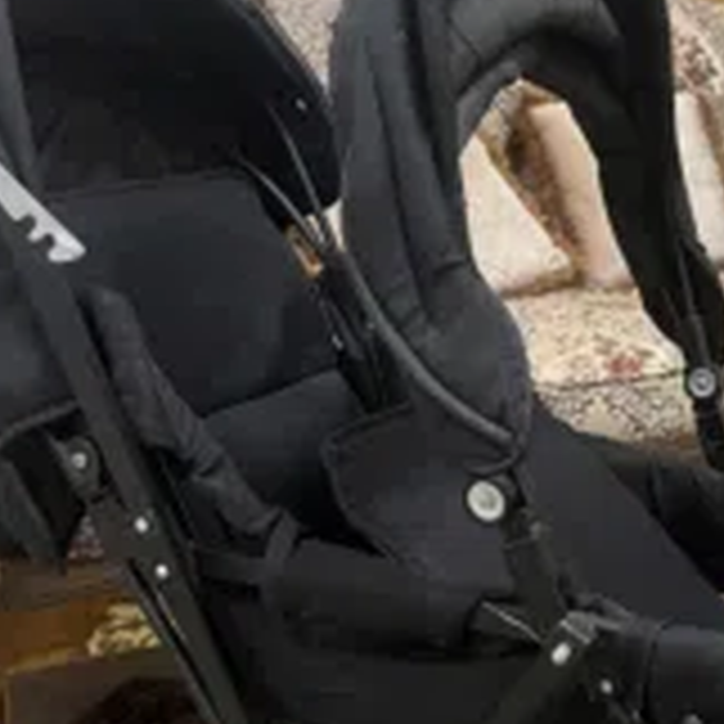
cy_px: 576
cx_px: 634
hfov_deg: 29.0
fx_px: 1349
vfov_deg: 29.4
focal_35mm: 57
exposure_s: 1/33
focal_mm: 5.1
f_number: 1.6
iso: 640
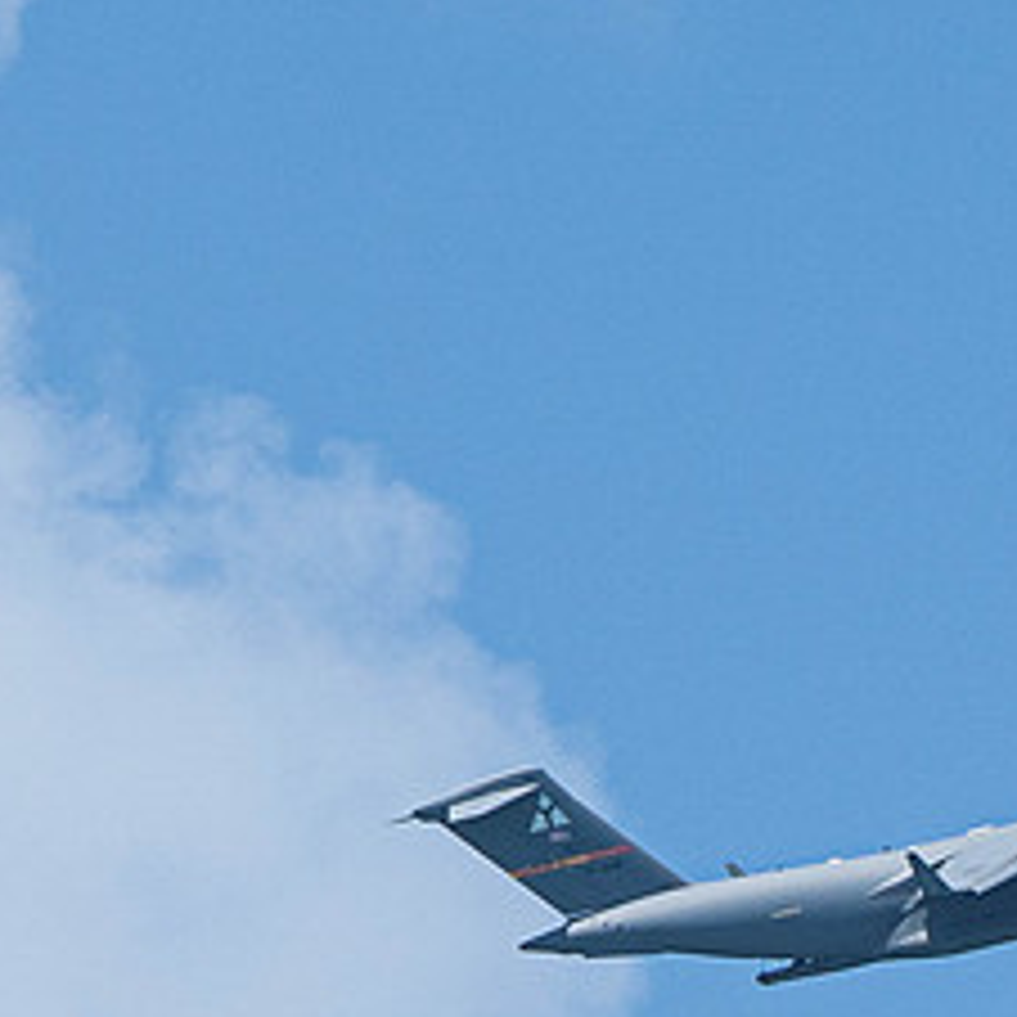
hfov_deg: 1.5
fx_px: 37627
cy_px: 670
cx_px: 914
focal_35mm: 1132
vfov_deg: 1.5
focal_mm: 218
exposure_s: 1/1250
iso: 640
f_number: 10
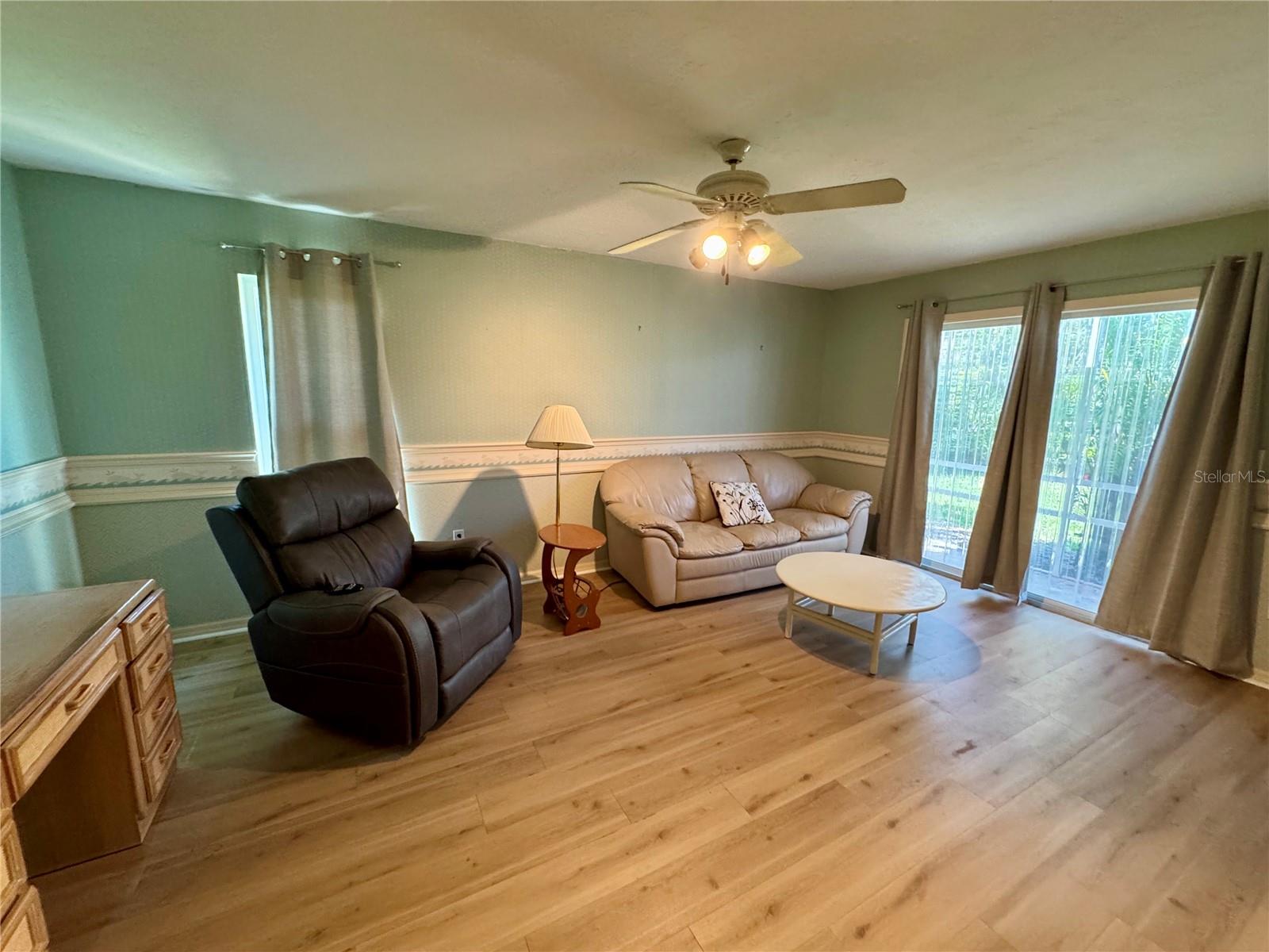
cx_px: 634
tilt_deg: -9.3
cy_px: 476
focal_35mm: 14
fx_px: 513
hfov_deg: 102.1
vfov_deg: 85.7
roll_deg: -0.8
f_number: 2.2
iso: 400
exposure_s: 1/60
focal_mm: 2.22
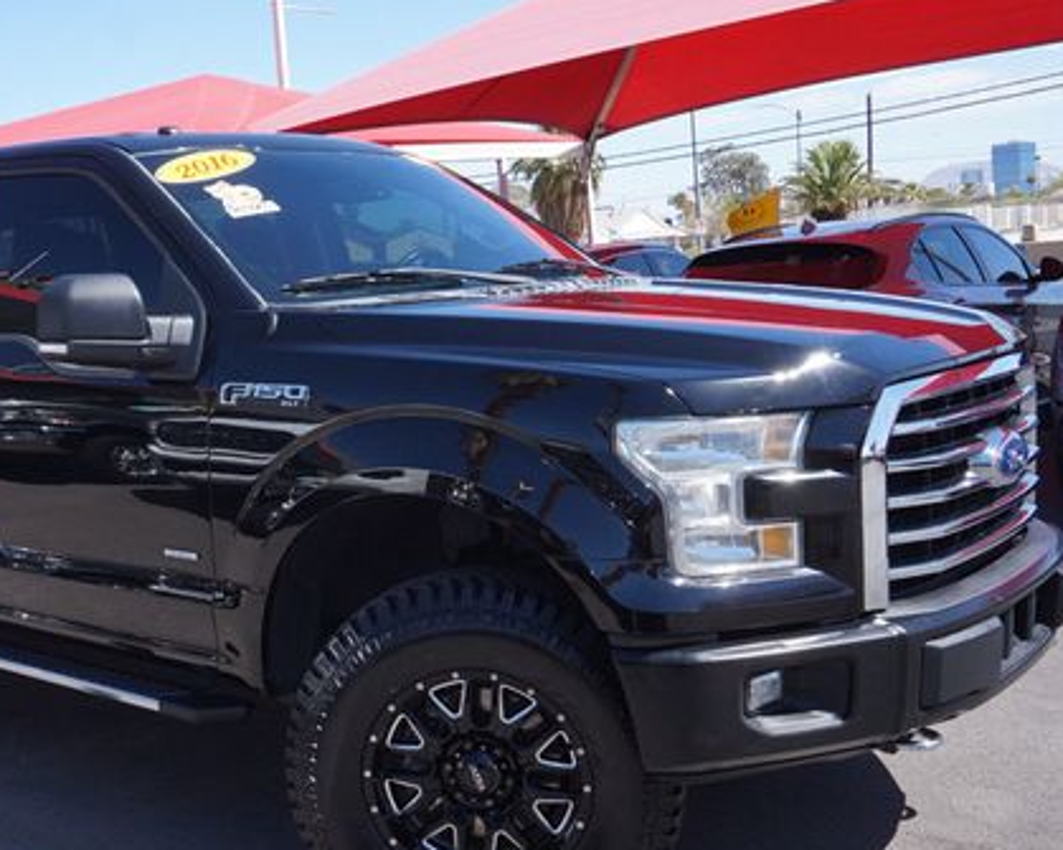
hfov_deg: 41.9
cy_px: 480
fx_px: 1352
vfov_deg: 34.8
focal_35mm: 43
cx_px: 297
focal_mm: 20
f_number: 9
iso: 100
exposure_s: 1/100
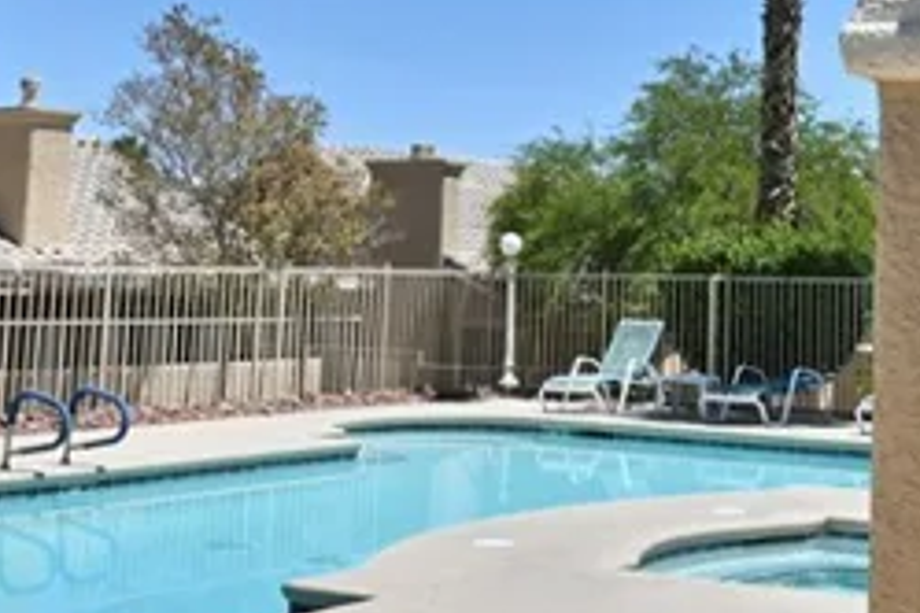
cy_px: 28
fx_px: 1789
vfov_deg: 19.0
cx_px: 765
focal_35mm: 70
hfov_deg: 28.1
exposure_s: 1/60
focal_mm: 17
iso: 100
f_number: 22
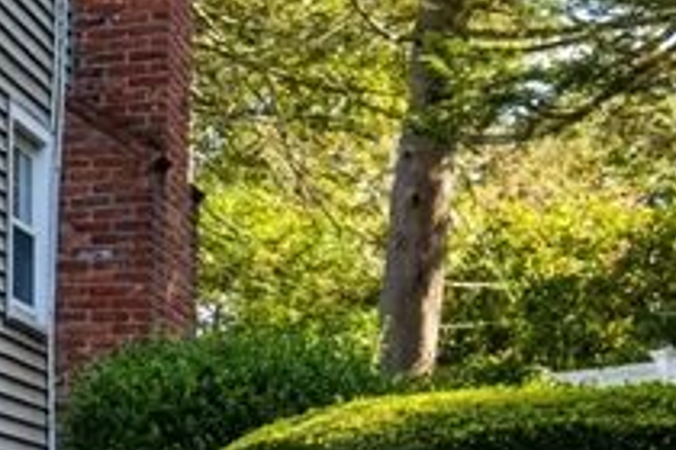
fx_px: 2385
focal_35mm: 127
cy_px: 151
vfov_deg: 10.8
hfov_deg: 12.7
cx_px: -908
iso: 800
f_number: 9
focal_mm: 26
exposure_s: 1/200
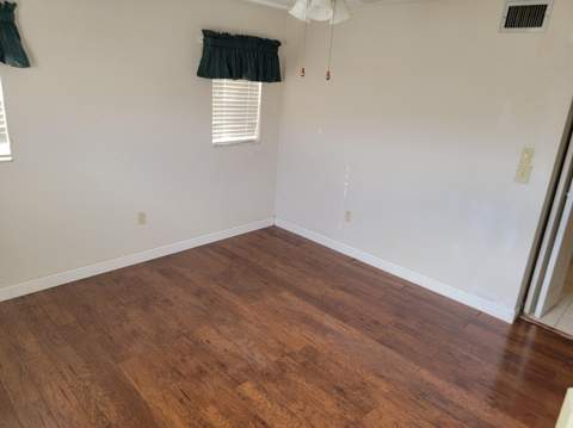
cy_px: 214
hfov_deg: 71.7
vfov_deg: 56.7
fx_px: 397
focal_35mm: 24
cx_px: 286
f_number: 1.8
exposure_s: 1/120
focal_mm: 6.7
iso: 200
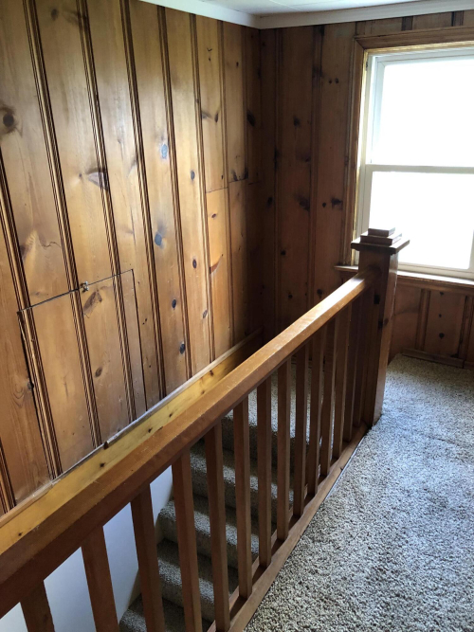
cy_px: 316
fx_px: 511
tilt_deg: -21.7
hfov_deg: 49.7
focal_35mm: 28
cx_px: 237
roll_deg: +1.0
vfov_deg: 63.5
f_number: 1.8
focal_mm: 3.99
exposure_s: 1/13
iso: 100
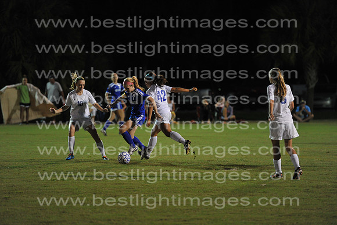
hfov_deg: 10.3
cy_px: 112
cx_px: 168
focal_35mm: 200
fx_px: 1871
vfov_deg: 6.9
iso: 2500
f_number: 3.2
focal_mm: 200
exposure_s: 1/500
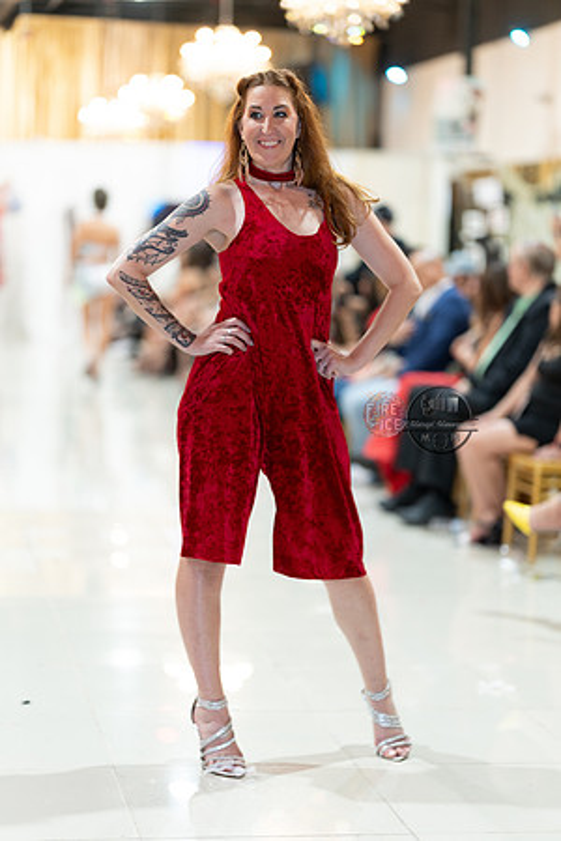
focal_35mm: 85
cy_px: 420
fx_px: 1987
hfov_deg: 16.1
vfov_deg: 23.9
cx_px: 280
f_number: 1.4
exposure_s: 1/160
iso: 400
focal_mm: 85
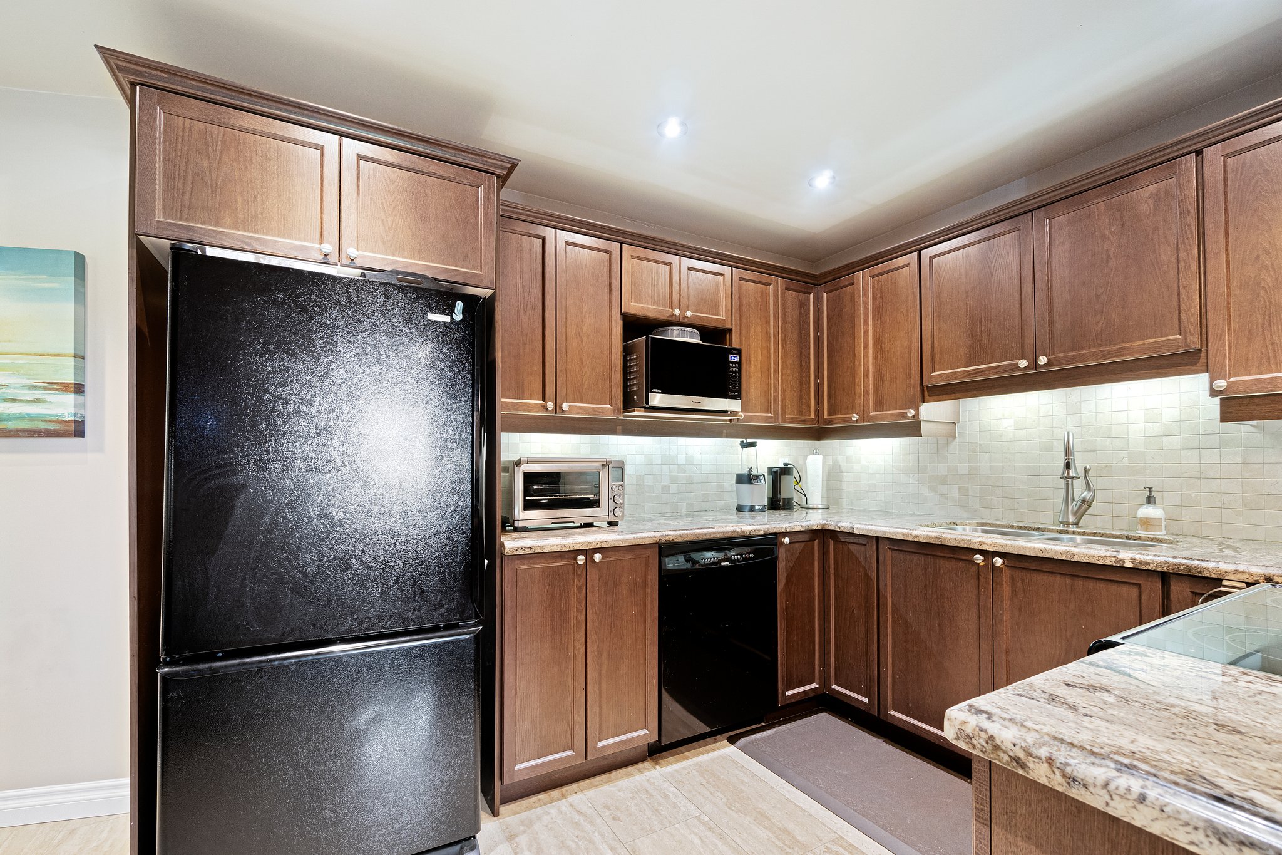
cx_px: 641
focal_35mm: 15
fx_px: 534
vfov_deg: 77.3
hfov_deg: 100.4
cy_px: 428
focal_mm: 10
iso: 640
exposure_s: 1
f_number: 6.3
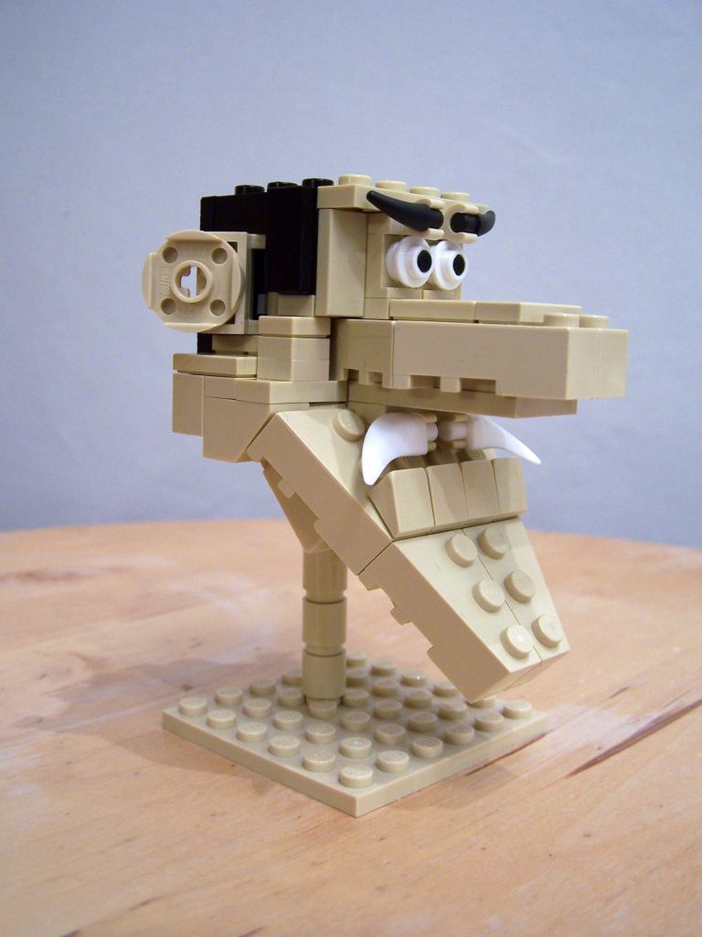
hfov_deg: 37.7
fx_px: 1028
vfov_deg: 49.0
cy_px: 468
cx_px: 351
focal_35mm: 38
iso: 80
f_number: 2.8
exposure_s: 1/4
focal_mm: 6.3
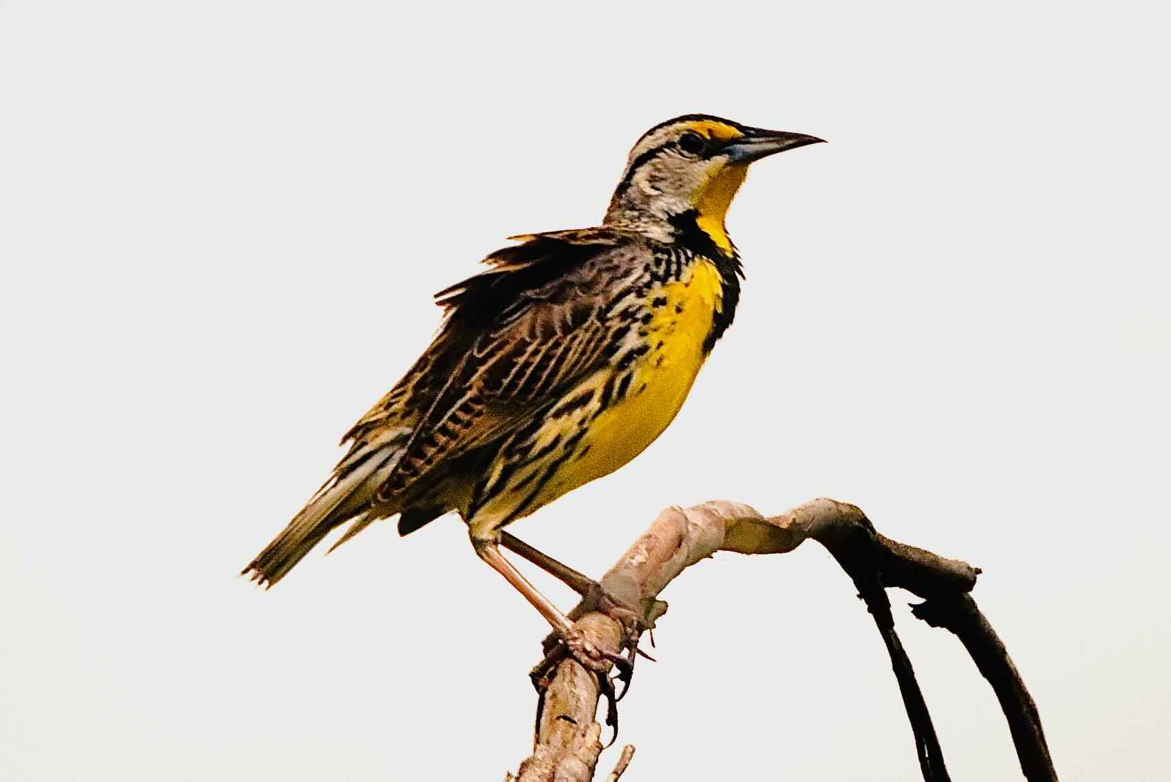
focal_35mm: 600
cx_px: 586
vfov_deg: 2.3
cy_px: 391
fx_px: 19522
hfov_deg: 3.4
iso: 2500
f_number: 14
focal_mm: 600
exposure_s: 1/3200
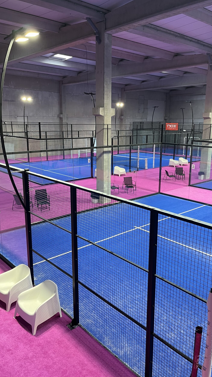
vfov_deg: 66.1
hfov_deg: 40.1
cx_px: 118
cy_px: 185
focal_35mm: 29
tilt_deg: -15.7
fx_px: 290
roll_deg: -1.6
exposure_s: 1/50
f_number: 1.6
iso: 100
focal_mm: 5.1
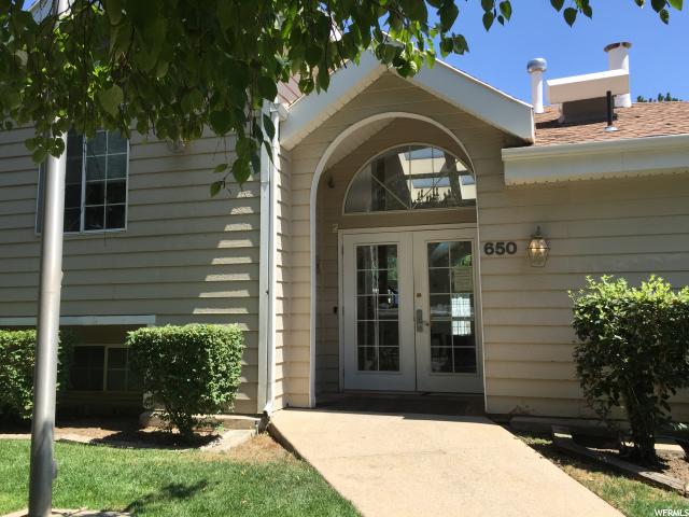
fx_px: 577
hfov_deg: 61.7
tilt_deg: +4.9
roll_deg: -0.6
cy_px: 258
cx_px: 344
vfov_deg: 48.2
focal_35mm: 29
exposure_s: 1/1099
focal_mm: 4.15
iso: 32
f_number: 2.2
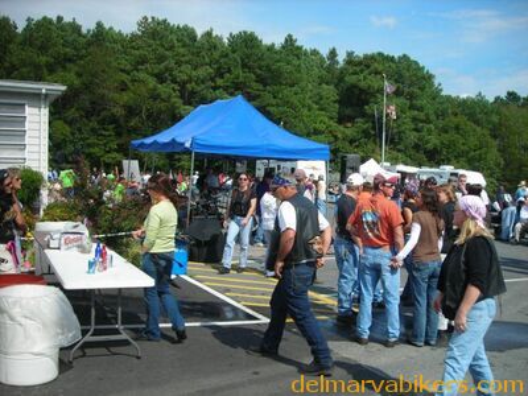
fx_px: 580
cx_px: 264
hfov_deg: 49.0
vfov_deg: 37.7
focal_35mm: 38
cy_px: 198
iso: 50
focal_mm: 6.3
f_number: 6.4
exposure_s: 1/160
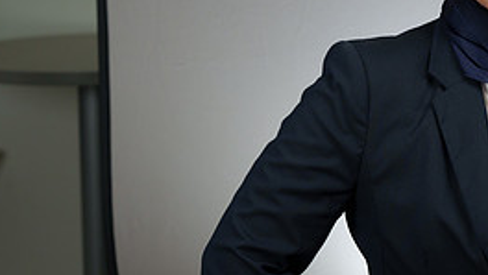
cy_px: 29
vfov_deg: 10.5
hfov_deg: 18.2
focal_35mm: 115
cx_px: 479
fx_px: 1489
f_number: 4
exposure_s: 1/250
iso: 640
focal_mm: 50
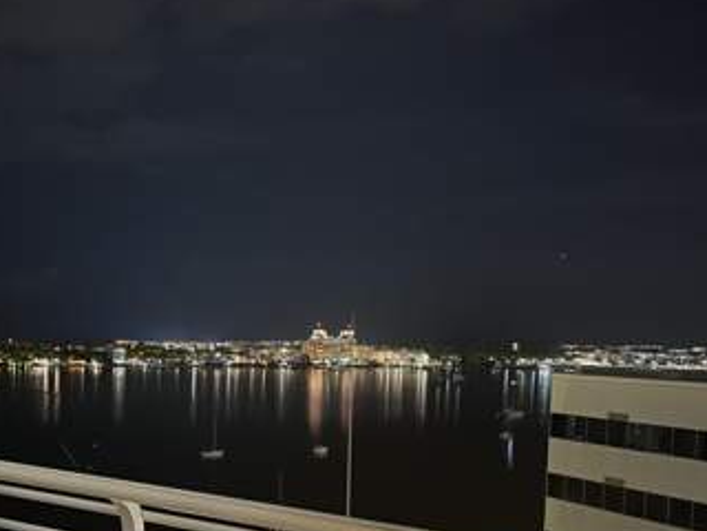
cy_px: 382
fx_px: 735
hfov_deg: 49.8
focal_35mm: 36
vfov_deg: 38.9
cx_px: 199
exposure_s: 1/9
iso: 2500
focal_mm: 6.86
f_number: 1.78
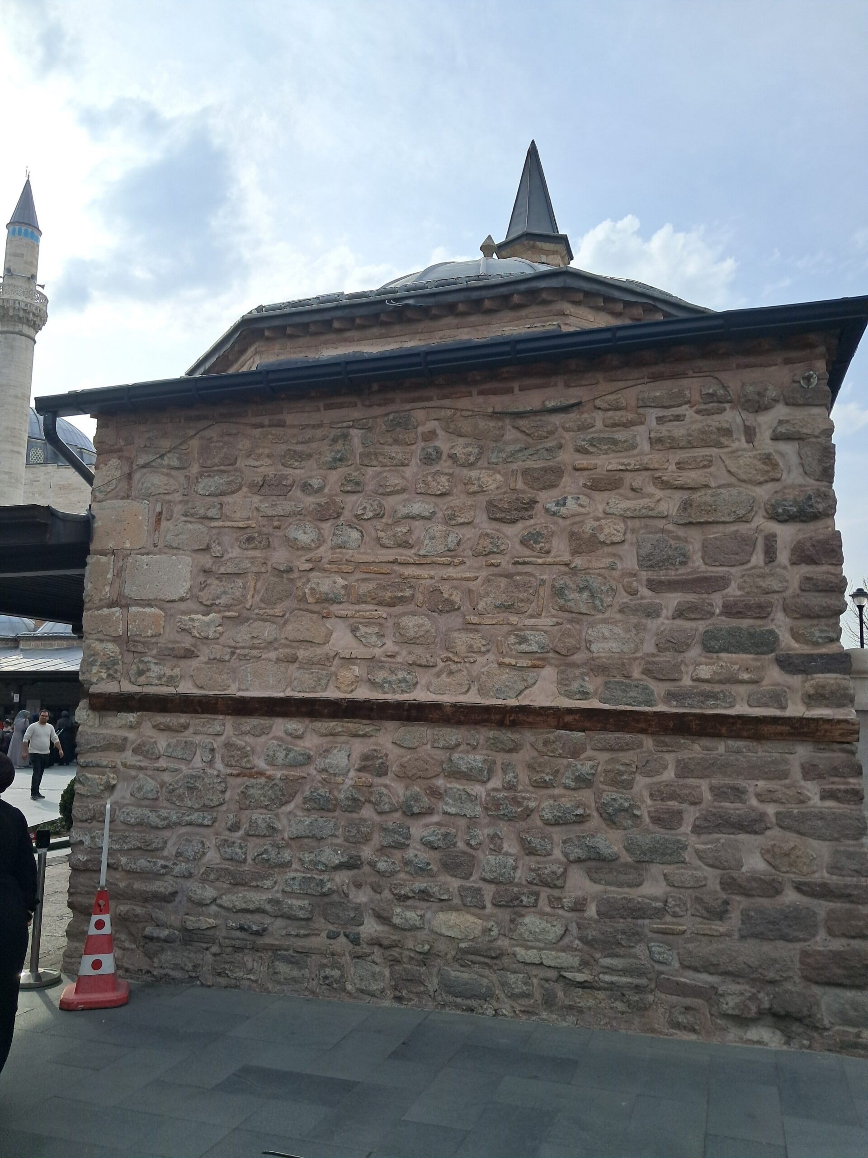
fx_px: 903
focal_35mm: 27
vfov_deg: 65.3
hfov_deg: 51.4
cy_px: 579
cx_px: 434
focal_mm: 4
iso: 50
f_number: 1.8
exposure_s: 1/941
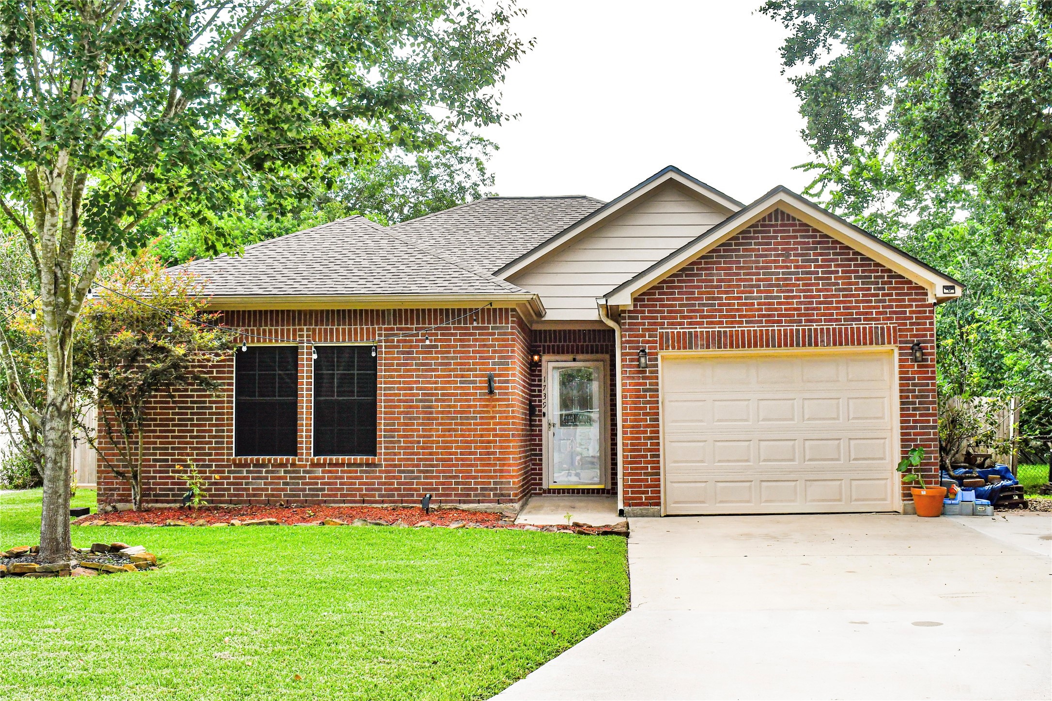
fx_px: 1256
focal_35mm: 43
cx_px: 526
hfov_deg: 45.4
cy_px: 350
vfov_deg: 31.2
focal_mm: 29
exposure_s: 1/500
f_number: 11
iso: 640
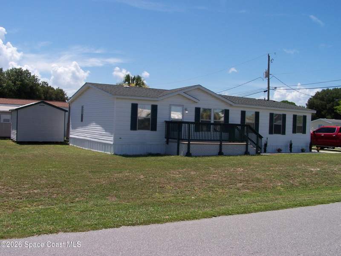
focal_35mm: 38
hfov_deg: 49.0
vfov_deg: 37.7
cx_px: 170
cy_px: 128
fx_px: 374
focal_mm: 6.3
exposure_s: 1/500
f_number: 5.6
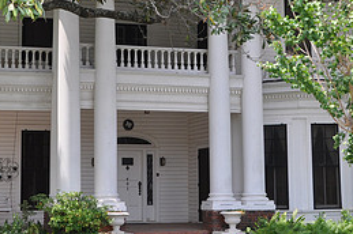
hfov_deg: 24.2
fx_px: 824
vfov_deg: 16.2
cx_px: 157
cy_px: 81
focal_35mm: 84
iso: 280
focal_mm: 25
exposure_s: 1/125
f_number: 5.6
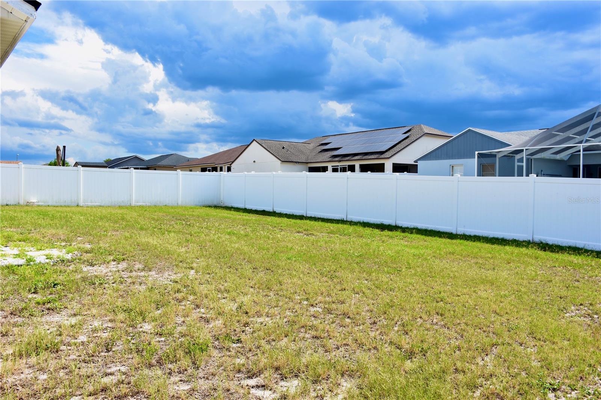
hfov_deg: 61.9
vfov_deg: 43.6
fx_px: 501
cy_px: 200
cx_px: 300
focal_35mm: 30
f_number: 7.1
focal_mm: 20
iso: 100
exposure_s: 1/200
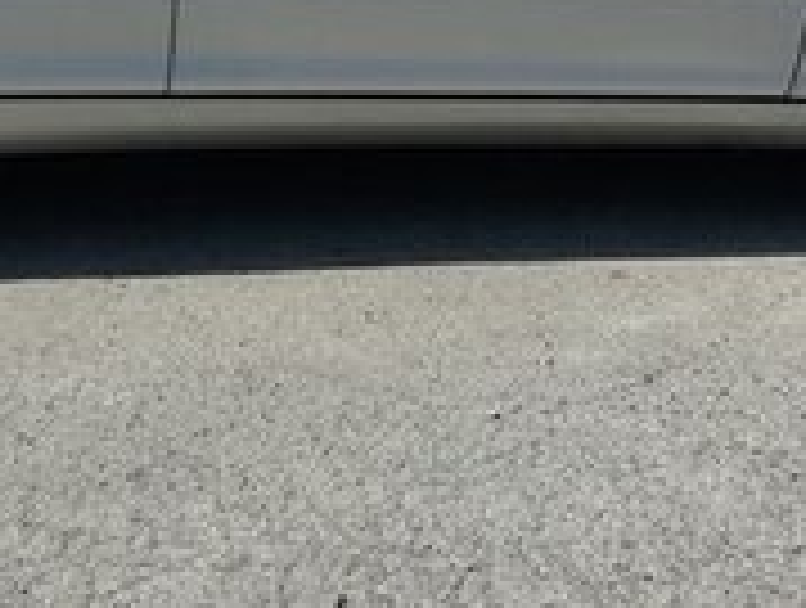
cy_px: -164
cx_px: 243
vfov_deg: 13.9
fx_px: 2403
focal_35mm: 103
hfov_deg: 19.0
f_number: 1.9
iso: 64
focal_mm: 3.7
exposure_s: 1/2230
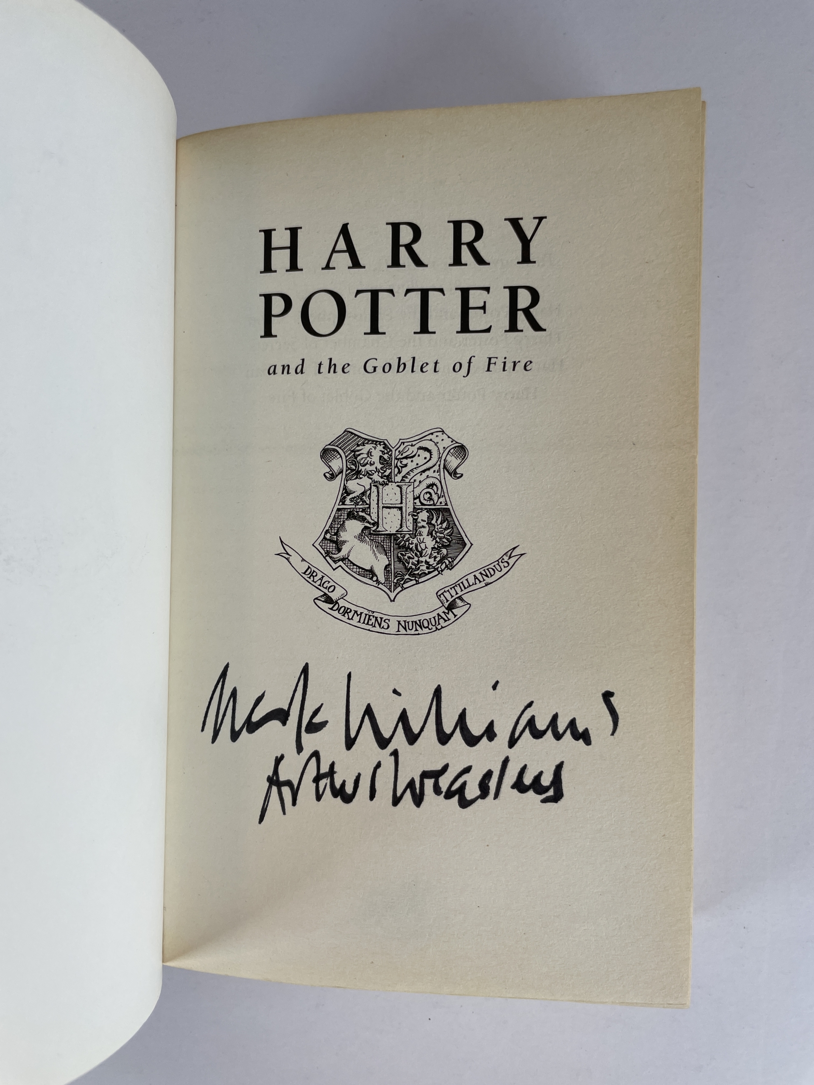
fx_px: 815
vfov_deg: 67.3
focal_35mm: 26
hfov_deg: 53.1
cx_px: 407
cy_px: 542
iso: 32
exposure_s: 1/203
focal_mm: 4.2
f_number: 1.6
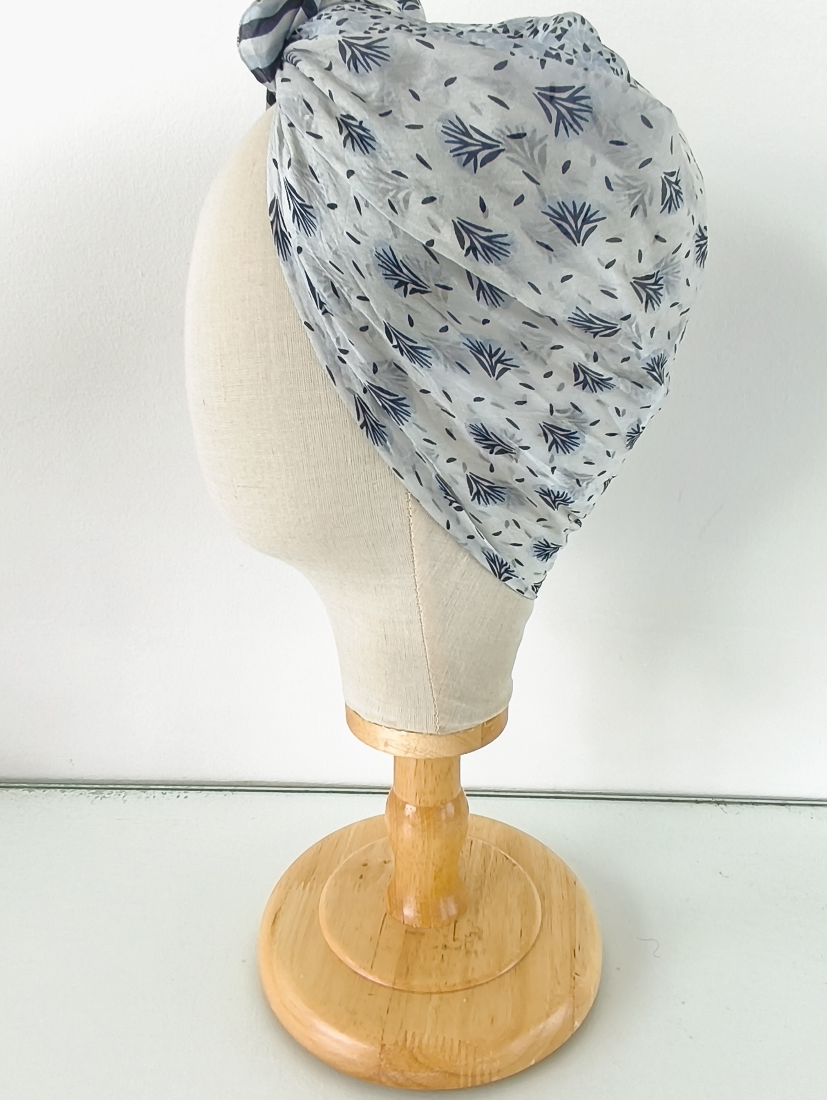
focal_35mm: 28
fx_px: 891
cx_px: 415
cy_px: 514
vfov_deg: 63.4
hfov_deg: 49.8
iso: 50
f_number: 2.2
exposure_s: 1/60
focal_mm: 1.65
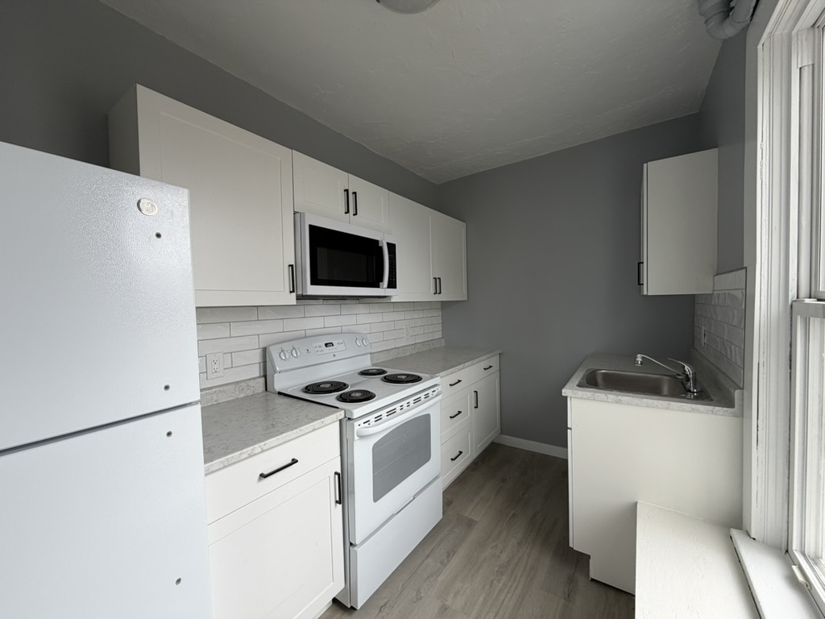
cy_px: 310
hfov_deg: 102.1
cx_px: 412
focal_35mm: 14
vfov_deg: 85.7
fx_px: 334
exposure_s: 1/121
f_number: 2.2
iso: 64
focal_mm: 2.22
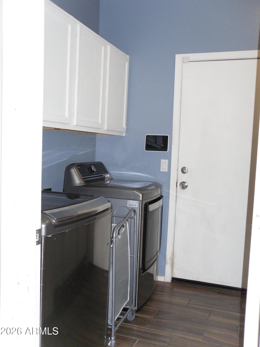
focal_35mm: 35
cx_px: 130
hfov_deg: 40.7
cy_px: 174
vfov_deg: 52.6
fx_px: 351
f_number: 3.5
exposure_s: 1/45
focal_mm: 6.3
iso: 200
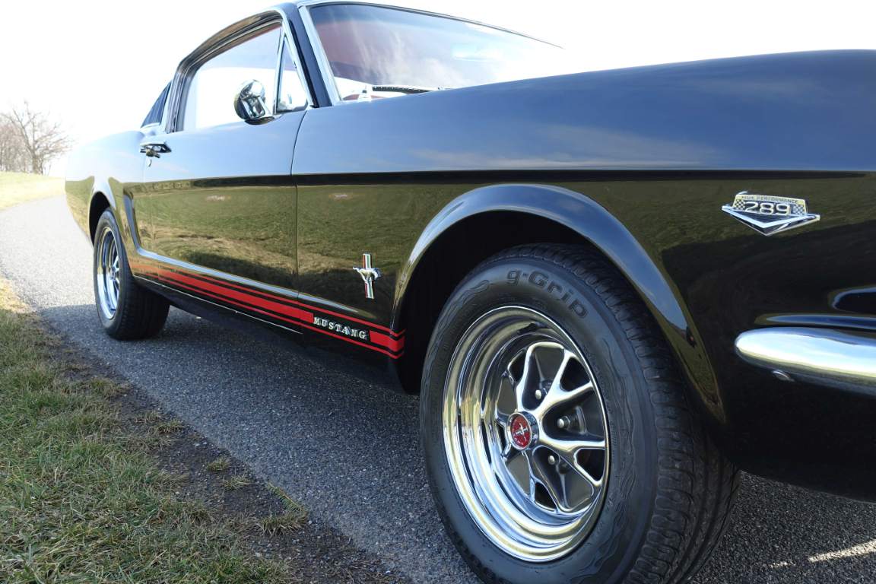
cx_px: 438
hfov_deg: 60.3
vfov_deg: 42.3
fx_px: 754
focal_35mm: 31
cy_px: 292
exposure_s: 1/125
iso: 125
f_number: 4
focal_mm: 11.45
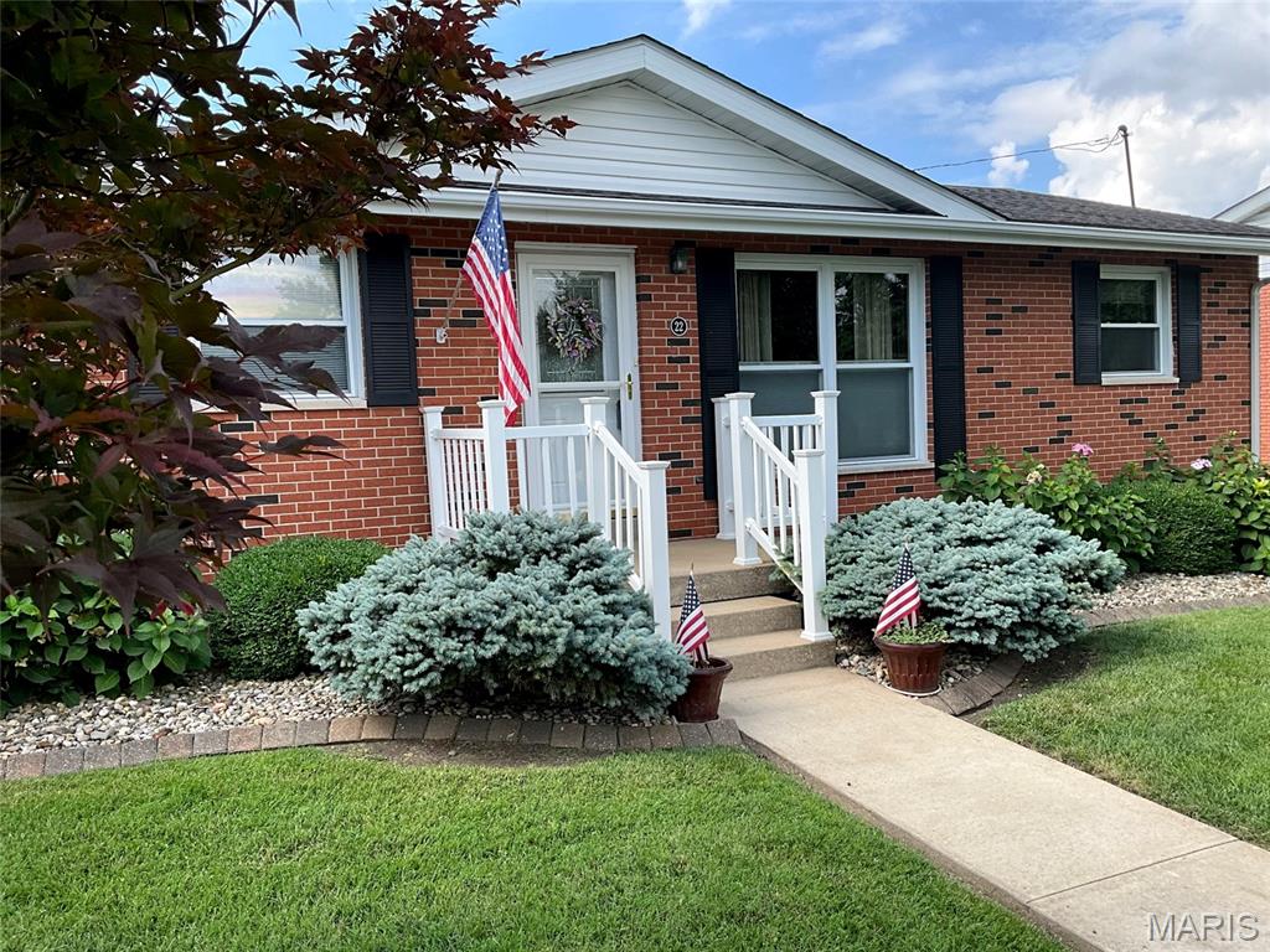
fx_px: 1064
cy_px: 476
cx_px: 635
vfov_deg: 48.2
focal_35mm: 29
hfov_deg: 61.7
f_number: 1.8
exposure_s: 1/627
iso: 25
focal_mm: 3
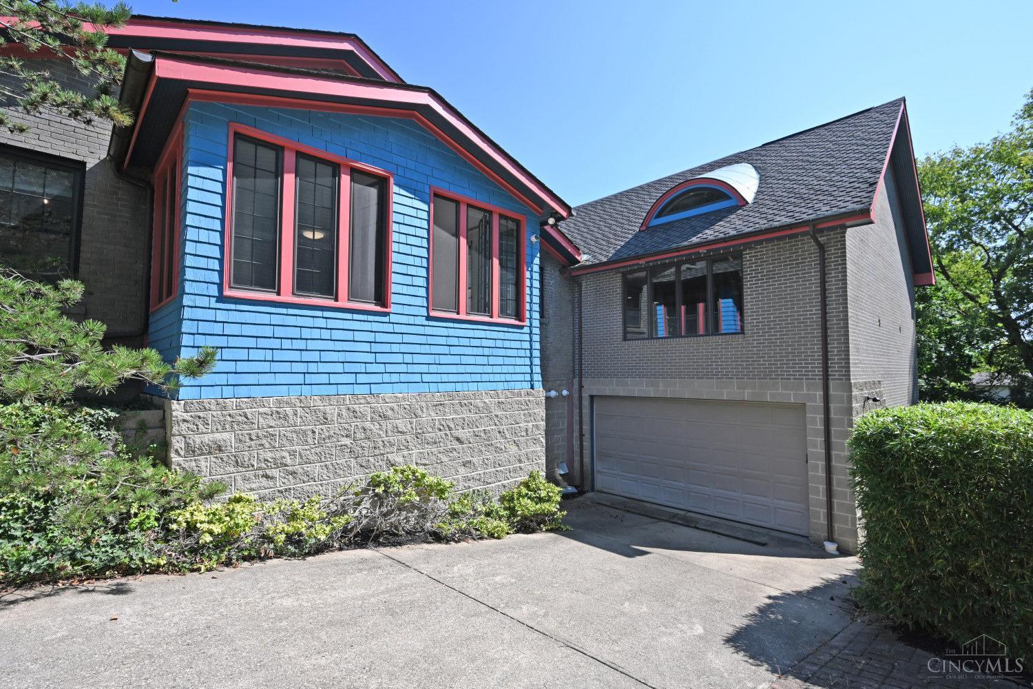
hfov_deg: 95.0
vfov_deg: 72.1
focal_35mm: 16
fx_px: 473
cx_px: 516
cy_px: 344
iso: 100
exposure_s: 1/320
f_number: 6.3
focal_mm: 16.5
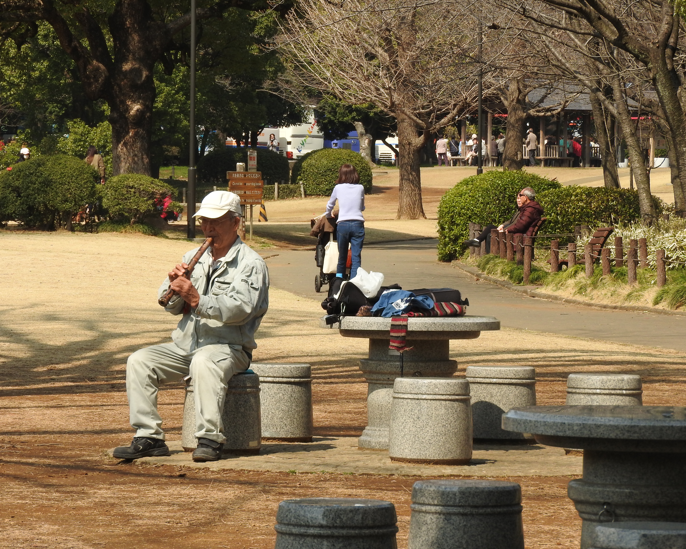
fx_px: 4243
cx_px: 325
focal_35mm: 209
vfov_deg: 7.4
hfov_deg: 9.2
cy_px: 274
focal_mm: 35.8
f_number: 6
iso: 100
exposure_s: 1/320
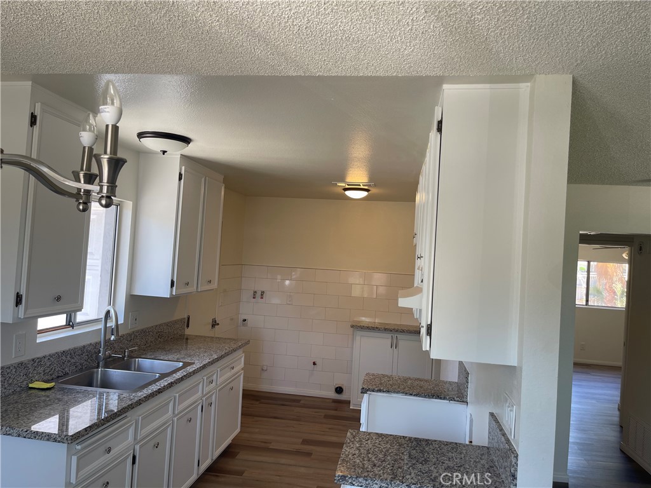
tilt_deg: -0.1
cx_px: 326
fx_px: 470
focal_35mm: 25
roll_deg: -4.0
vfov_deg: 54.9
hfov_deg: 69.4
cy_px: 244
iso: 50
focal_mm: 5.1
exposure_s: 1/121
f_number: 1.6
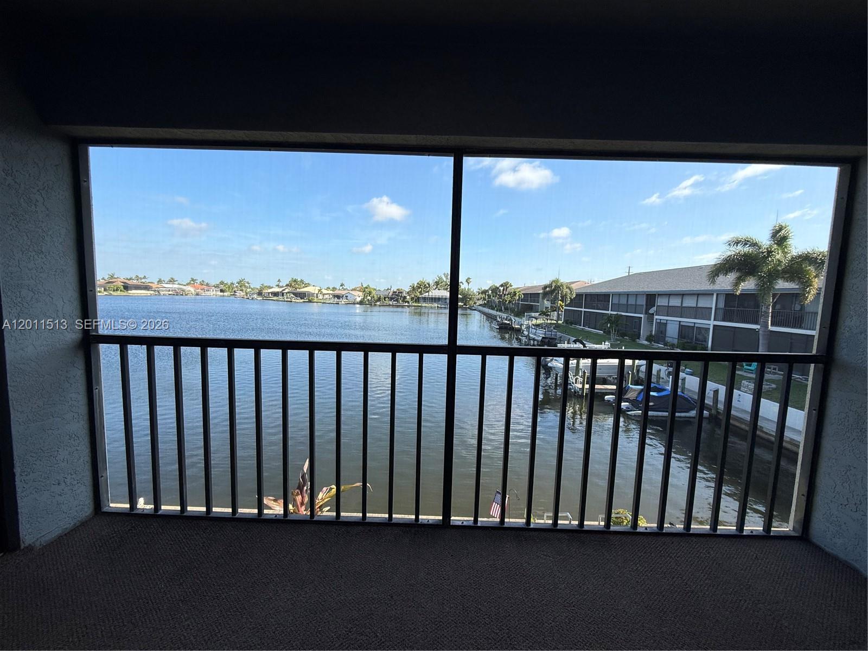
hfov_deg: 102.1
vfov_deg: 85.7
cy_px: 326
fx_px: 351
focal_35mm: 14
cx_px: 434
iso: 50
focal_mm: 2.22
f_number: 2.2
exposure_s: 1/820
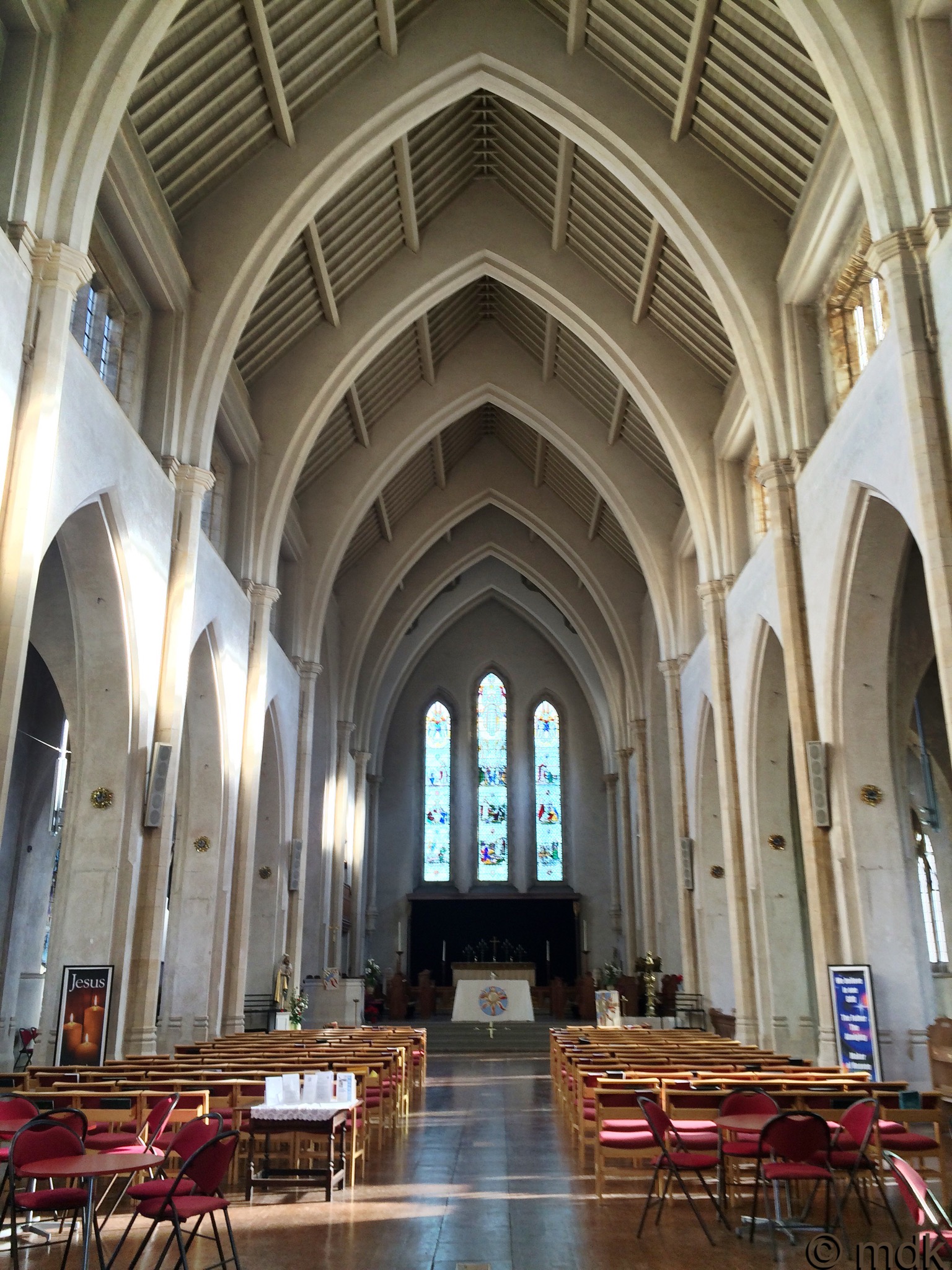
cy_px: 635
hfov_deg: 48.2
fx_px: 1063
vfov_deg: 61.7
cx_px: 476
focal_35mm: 29
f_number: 2.2
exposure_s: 1/33
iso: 50
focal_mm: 4.15
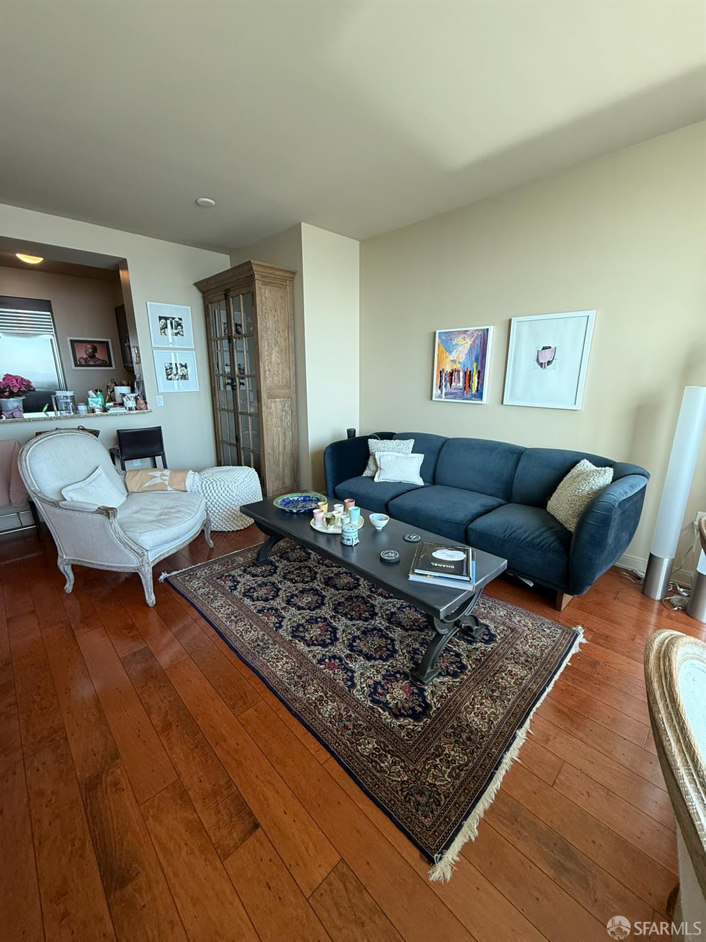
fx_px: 381
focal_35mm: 14
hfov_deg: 85.7
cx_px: 353
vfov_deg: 102.1
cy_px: 471
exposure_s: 1/99
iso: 200
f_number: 2.2
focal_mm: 2.22
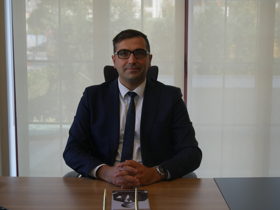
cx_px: 140
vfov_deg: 22.9
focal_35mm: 64
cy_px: 105
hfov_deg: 30.3
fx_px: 518
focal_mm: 32
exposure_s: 1/80
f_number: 4.4
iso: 320
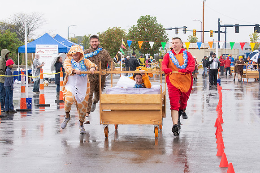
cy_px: 114
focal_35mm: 117
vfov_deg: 11.7
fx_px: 843
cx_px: 113
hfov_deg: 17.5
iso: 800
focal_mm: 70
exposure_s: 1/400
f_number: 7.1
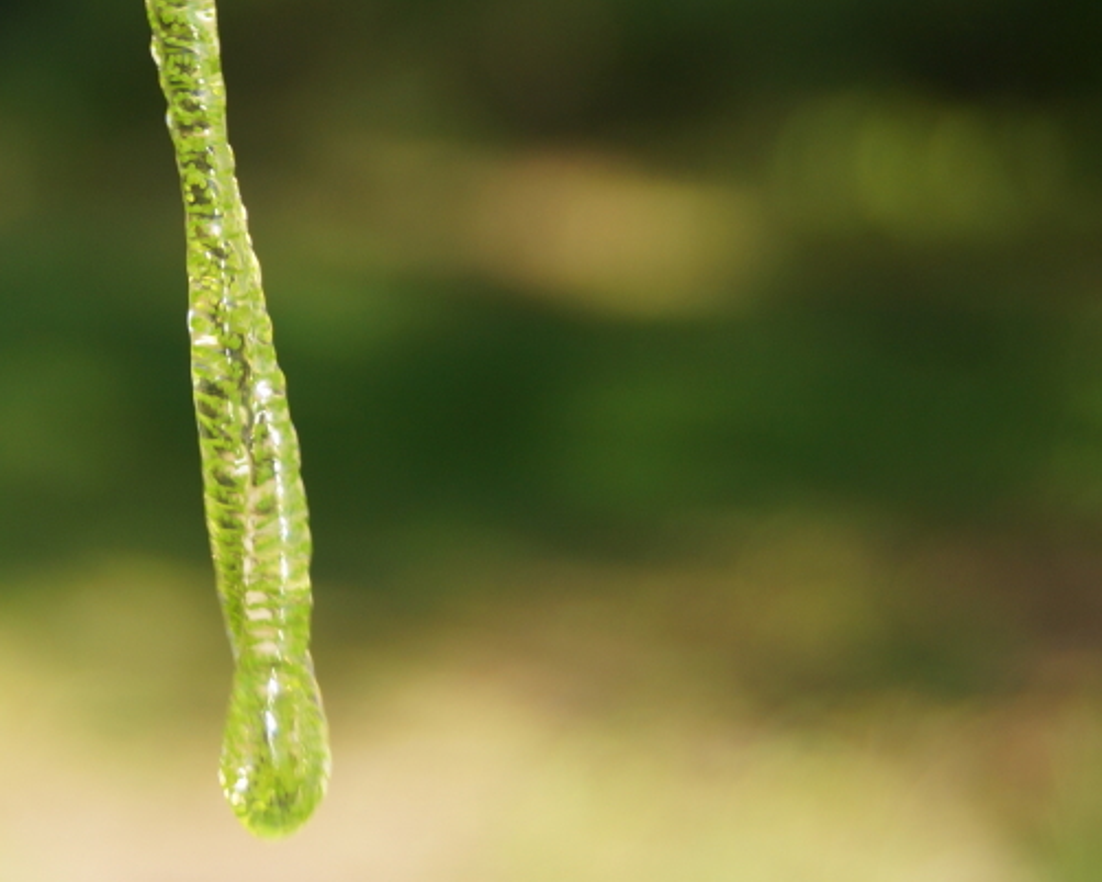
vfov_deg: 11.0
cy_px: 211
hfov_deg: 13.7
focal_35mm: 140
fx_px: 4568
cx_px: 263
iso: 160
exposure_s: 1/80
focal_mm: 50
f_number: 4.5
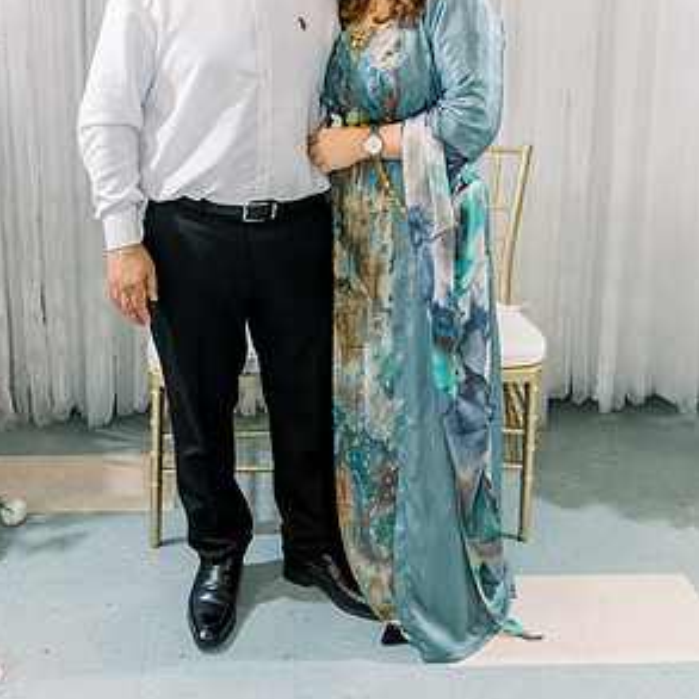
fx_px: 982
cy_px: 186
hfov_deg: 39.2
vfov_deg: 38.3
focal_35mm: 43
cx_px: 346
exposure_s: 1/160
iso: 800
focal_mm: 33
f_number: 2.8
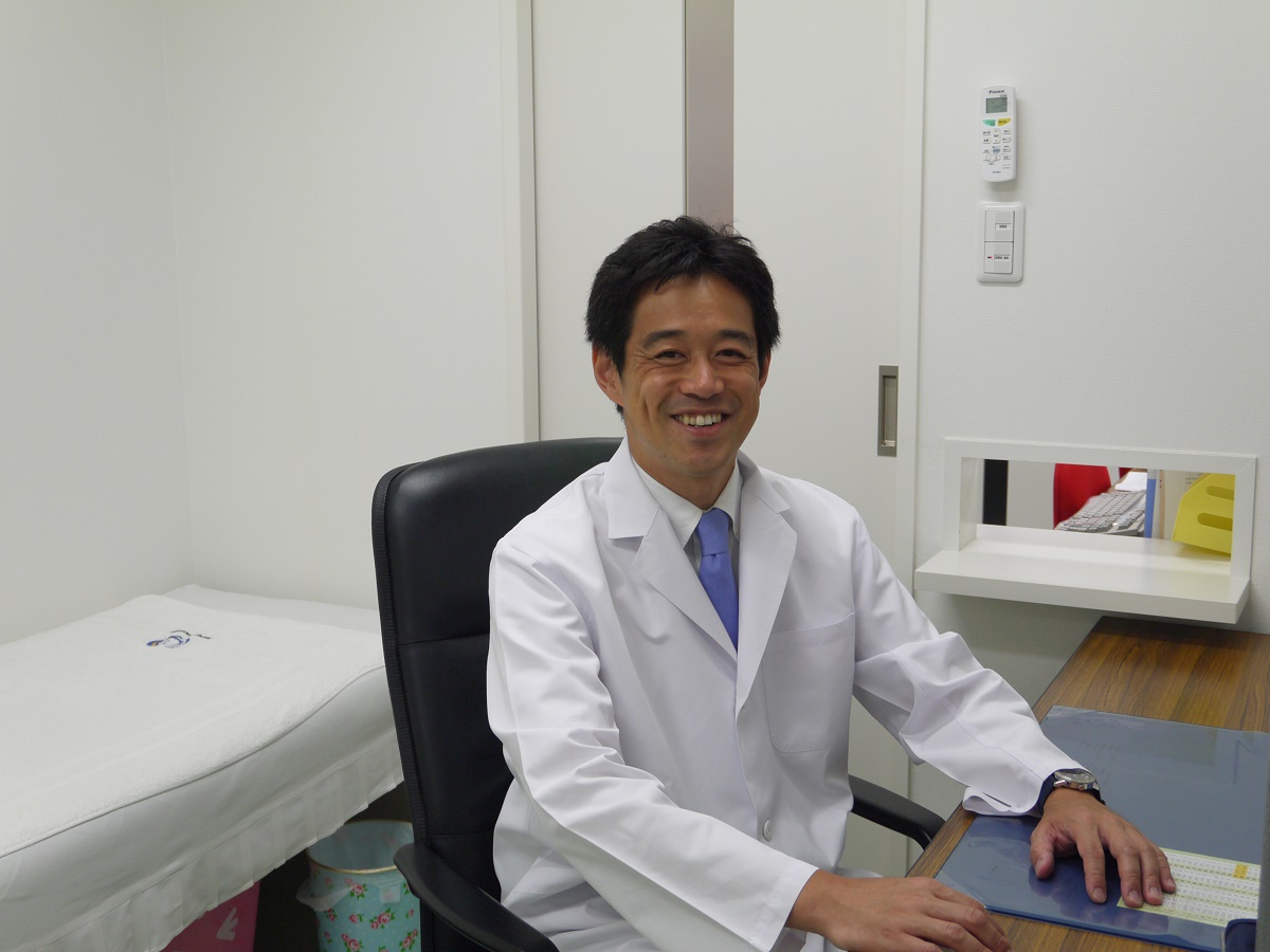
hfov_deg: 42.9
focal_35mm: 44
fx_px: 1614
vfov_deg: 32.9
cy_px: 476
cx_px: 635
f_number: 4.6
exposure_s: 1/60
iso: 250
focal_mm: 22
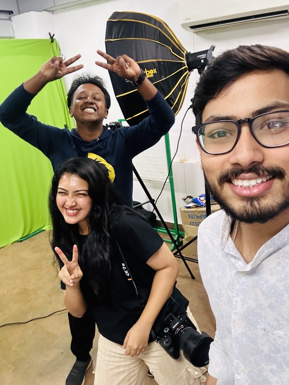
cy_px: 192
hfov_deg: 46.8
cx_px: 144
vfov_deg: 60.0
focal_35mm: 30
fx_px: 334
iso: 200
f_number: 1.9
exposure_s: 1/50
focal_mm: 2.69
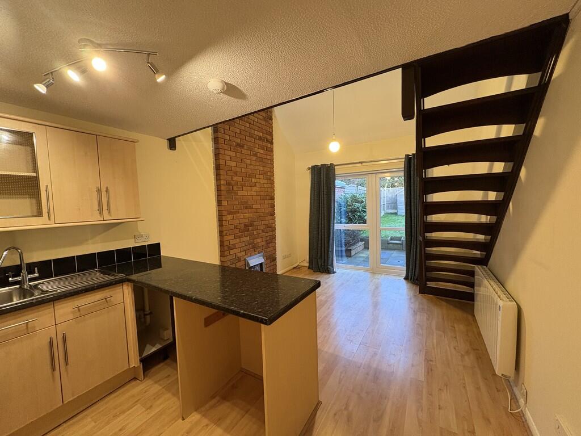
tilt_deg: -3.2
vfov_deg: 85.7
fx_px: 235
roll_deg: +2.5
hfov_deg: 102.1
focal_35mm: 14
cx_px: 290
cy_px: 218
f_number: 2.2
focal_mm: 2.22
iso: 250
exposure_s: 1/50
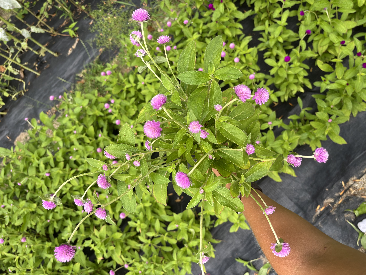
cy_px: 138
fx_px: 275
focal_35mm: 26
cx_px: 183
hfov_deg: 67.3
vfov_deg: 53.1
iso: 80
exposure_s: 1/121
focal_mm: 5.96
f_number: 1.6
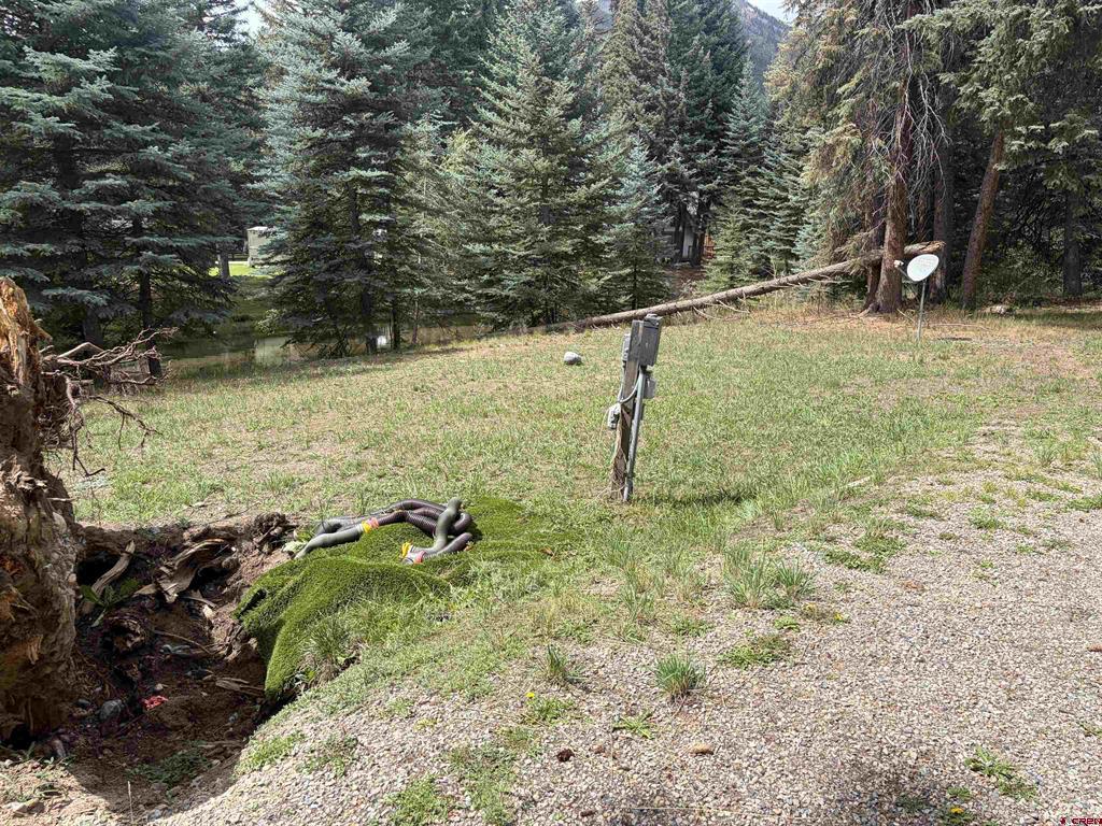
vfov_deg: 53.1
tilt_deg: -9.7
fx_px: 828
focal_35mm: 26
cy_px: 413
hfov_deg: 67.3
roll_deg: +0.0
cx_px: 551
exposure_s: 1/1848
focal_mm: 5.96
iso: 50
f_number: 1.6
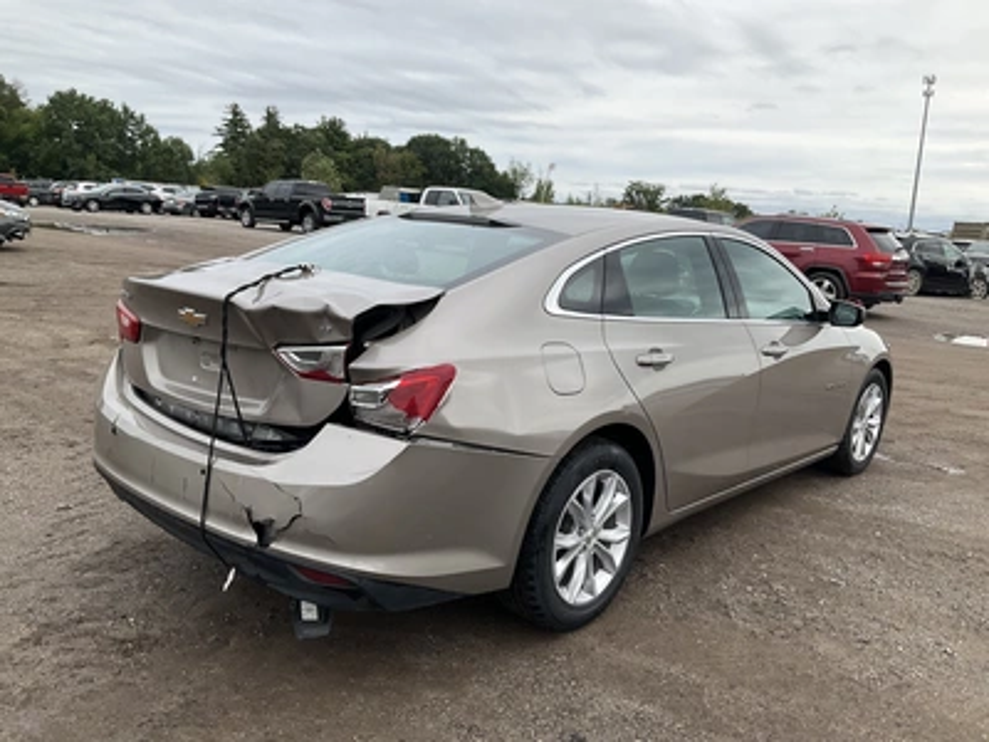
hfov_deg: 61.7
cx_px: 494
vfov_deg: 48.2
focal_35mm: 29
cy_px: 371
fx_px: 829
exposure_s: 1/1342
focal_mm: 3
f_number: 1.8
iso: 25
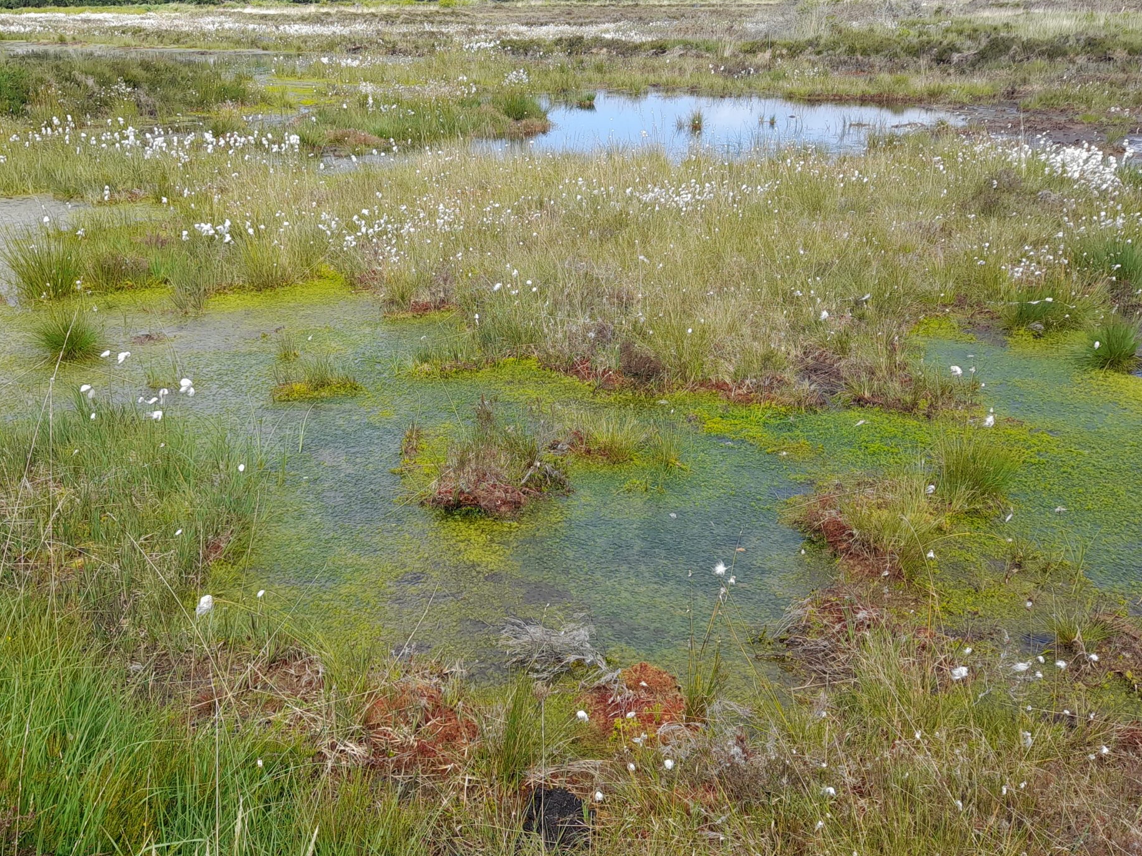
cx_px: 504
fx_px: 1154
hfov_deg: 52.5
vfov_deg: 40.7
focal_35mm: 35
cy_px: 406
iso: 20
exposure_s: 1/284
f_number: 2
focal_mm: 4.6
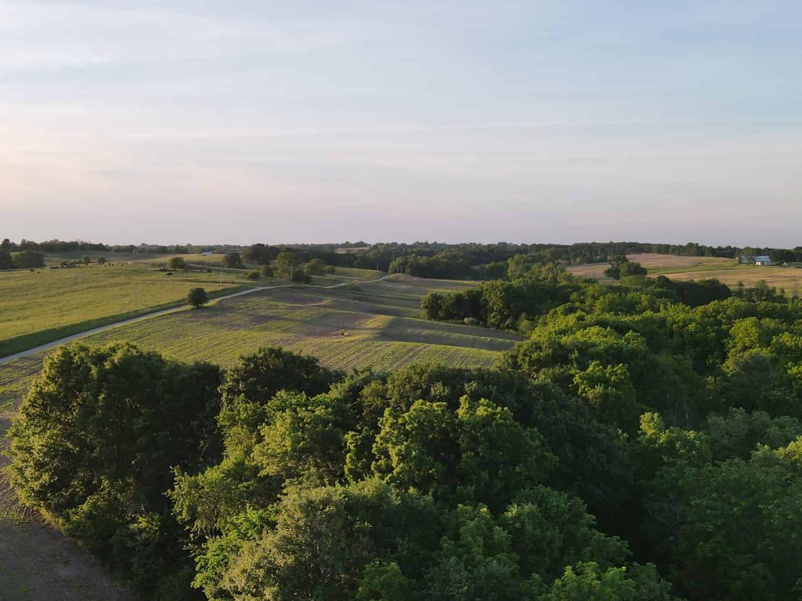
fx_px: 950
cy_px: 349
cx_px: 354
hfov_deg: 45.7
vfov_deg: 35.1
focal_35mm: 41
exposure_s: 1/250
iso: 100
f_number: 2.8
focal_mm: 4.5
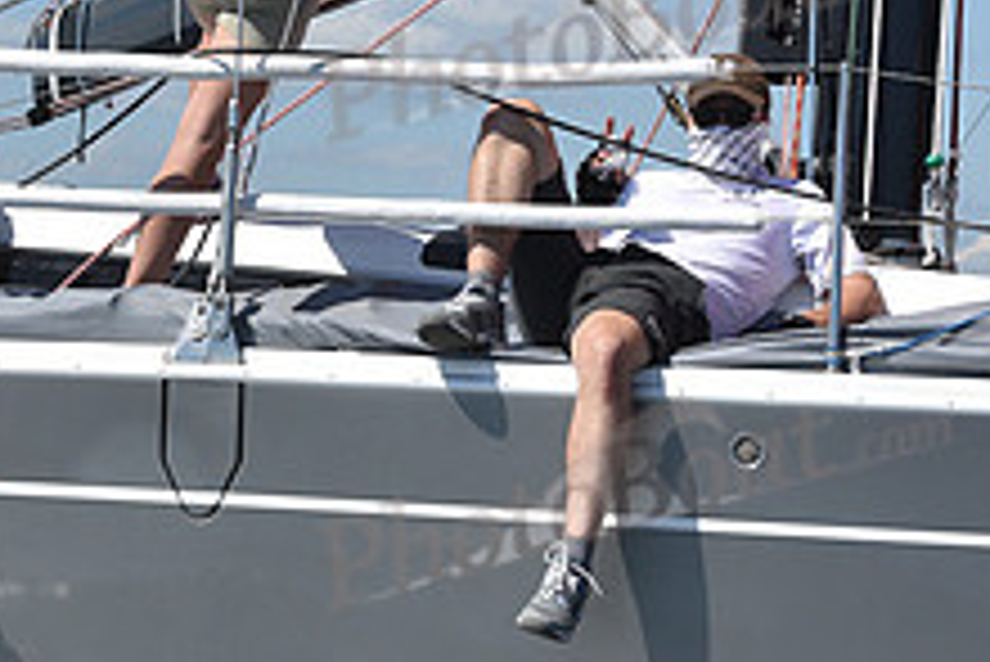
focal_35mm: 250
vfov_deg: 5.5
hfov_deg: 8.2
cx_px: 90
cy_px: 322
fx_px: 6879
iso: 320
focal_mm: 95
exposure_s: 1/1250
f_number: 10
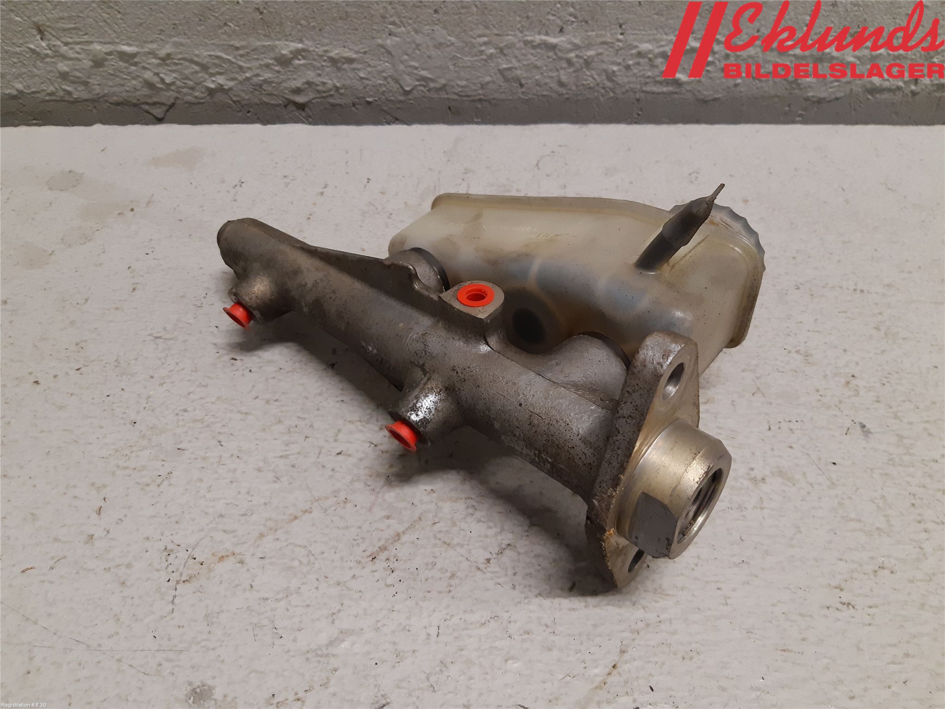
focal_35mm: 26
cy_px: 354
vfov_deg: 53.1
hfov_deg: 67.3
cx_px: 472
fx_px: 710
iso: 160
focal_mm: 3.93
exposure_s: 1/50
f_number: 1.7
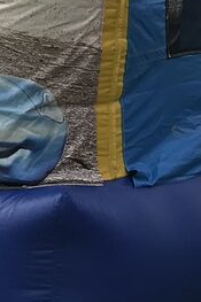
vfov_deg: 11.2
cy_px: -154
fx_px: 1484
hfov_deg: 7.7
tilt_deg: +3.9
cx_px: 91
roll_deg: -3.1
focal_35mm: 177
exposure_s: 1/1953
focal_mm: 3.99
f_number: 1.8
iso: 20
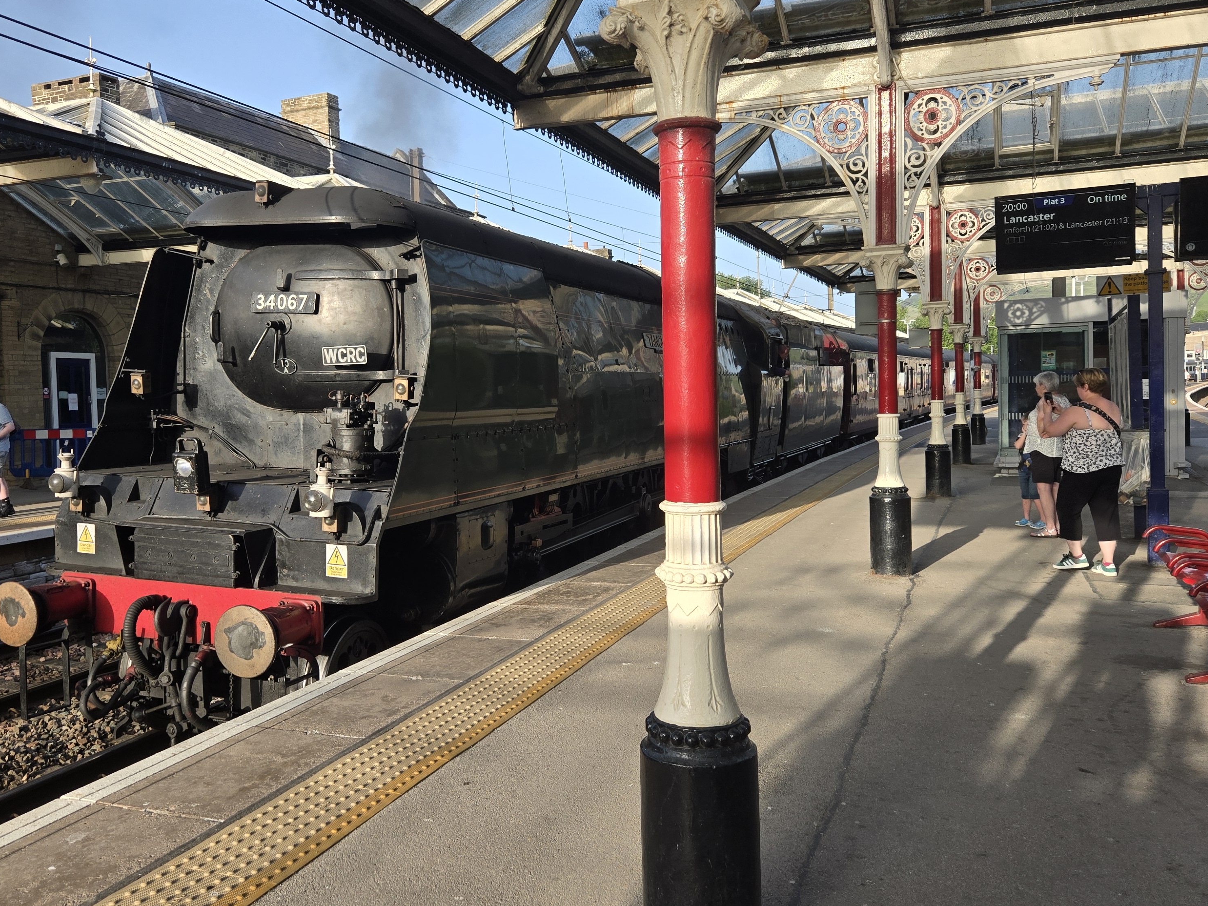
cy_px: 426
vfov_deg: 45.4
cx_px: 558
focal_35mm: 31
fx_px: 1082
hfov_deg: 58.3
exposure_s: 1/1663
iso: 80
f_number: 1.8
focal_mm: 5.4
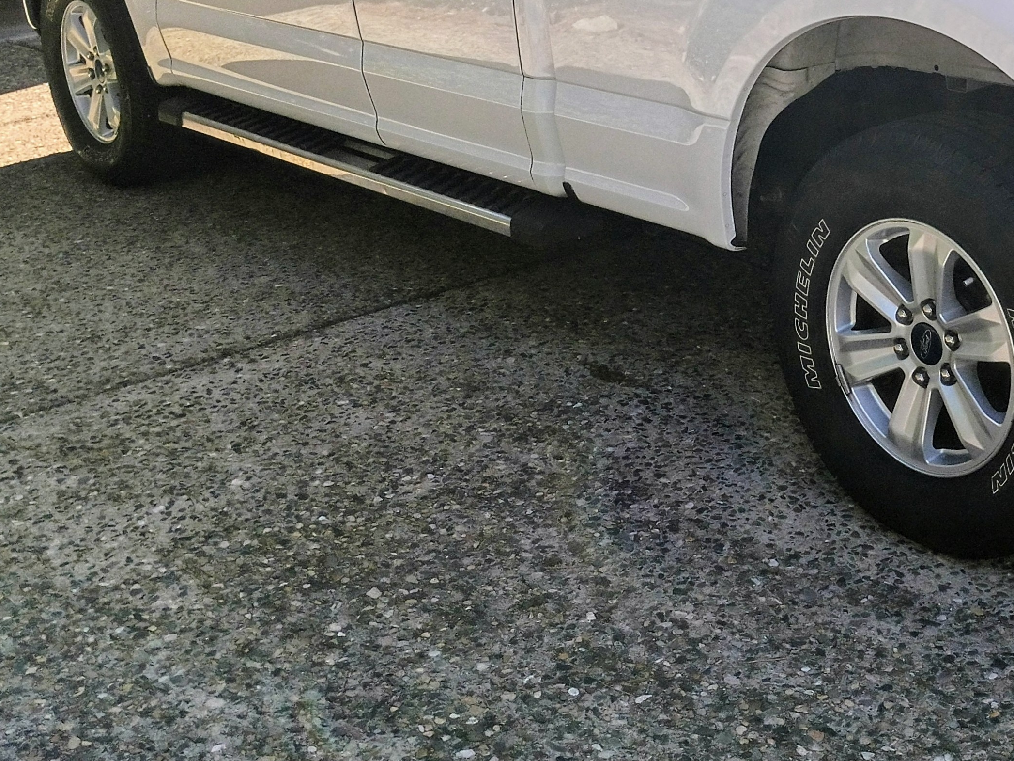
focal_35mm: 52
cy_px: 131
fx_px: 1523
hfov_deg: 35.0
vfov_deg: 27.4
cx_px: 880
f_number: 1.8
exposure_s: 1/616
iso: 100
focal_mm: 4.27
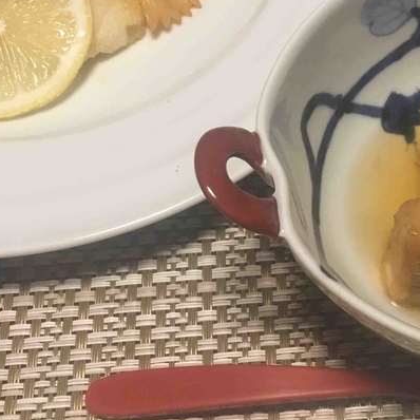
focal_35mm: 66
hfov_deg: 26.0
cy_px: 76
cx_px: 260
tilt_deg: -52.6
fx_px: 906
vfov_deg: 25.6
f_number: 2.2
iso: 80
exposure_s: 1/30
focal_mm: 4.15
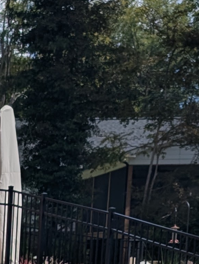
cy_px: 469
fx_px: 979
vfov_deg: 13.8
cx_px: -189
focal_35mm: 128
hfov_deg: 10.7
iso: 23
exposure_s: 1/2604
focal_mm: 6.9
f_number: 1.68
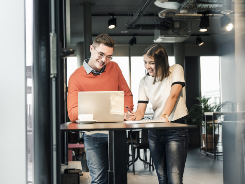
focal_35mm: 53
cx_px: 120
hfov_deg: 36.2
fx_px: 375
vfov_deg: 27.5
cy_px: 92
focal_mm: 48
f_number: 2.8
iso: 400
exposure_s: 1/125
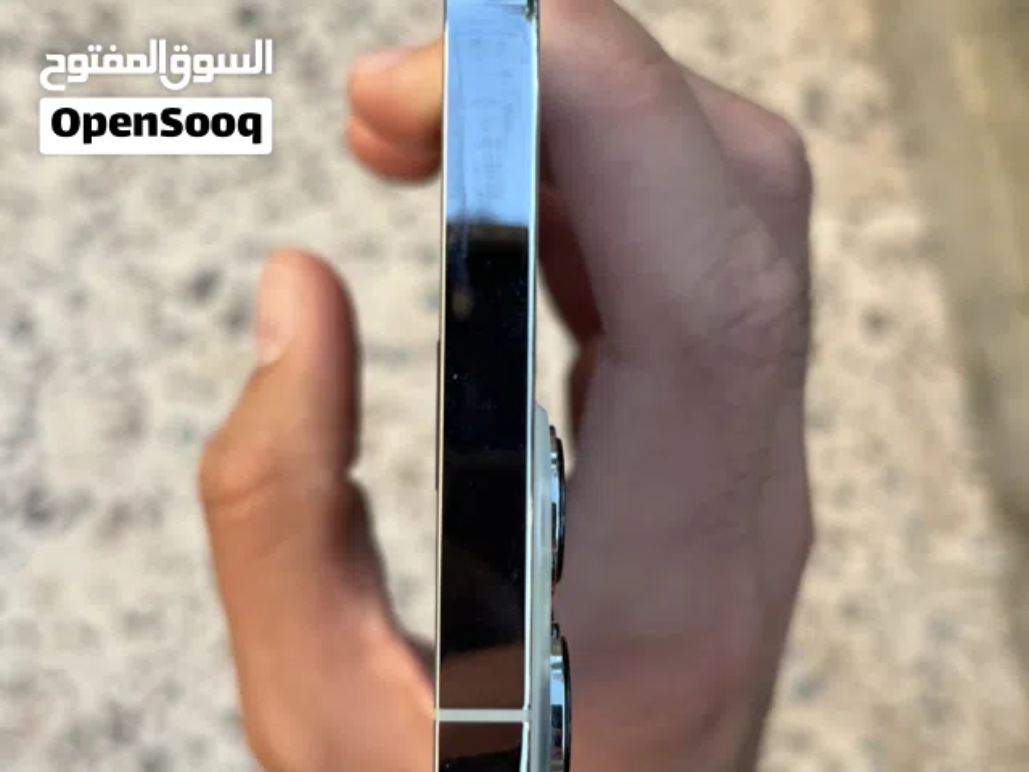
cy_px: 386
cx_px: 514
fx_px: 773
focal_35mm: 26
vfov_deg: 53.1
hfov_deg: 67.3
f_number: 1.6
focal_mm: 5.1
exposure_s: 1/248
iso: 40
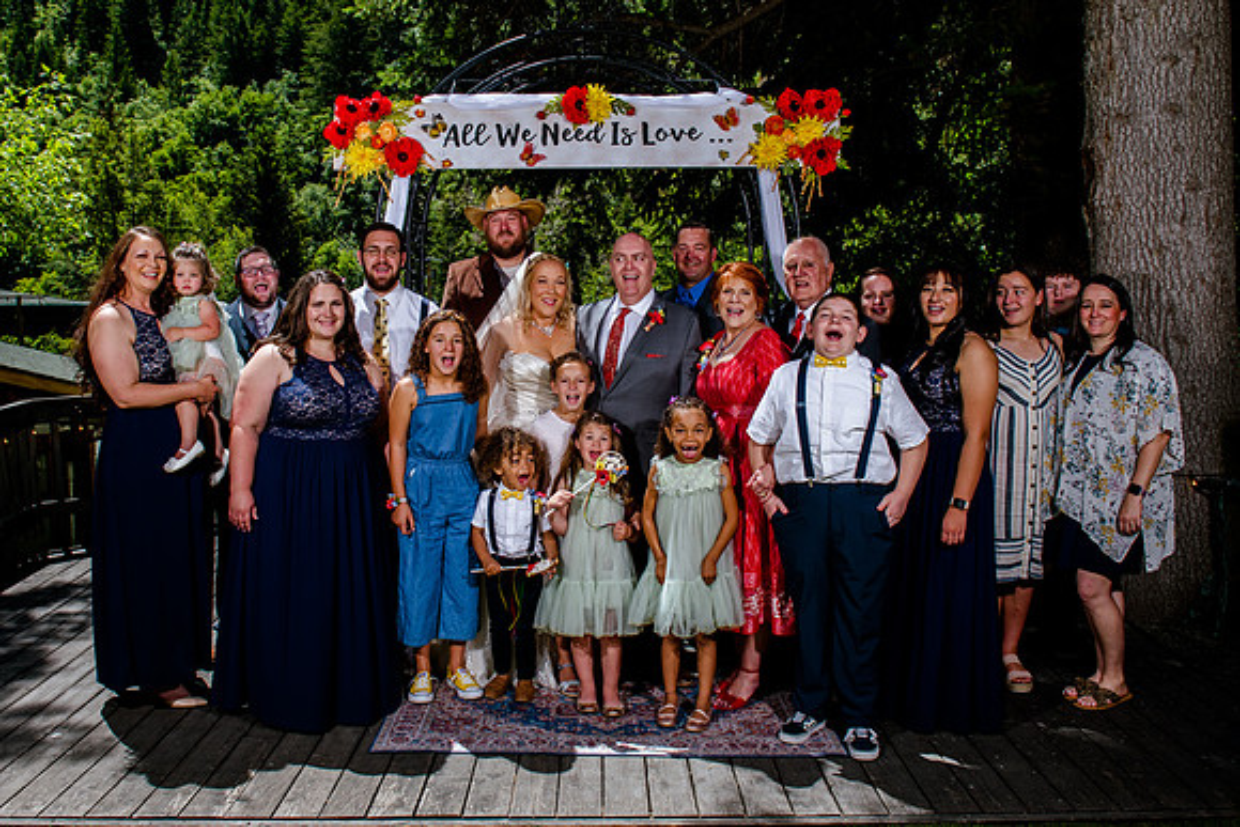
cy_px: 351
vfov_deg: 40.6
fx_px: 1115
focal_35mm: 32
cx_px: 545
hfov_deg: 58.0
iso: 160
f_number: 8
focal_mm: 24
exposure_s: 1/400
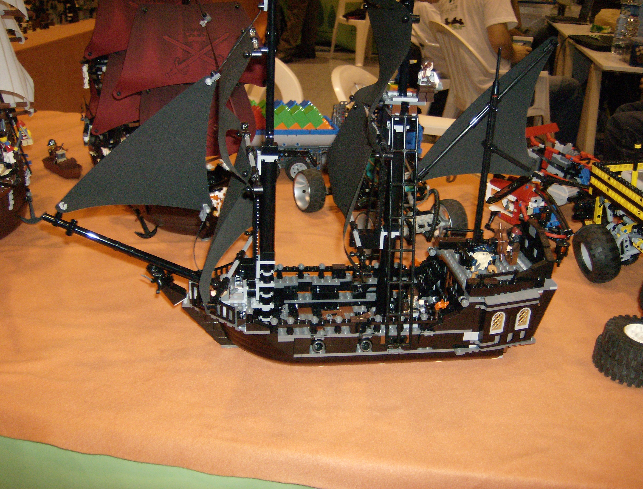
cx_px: 322
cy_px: 244
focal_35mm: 36
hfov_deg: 51.1
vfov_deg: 40.0
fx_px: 672
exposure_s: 1/60
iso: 200
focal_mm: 6
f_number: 2.8
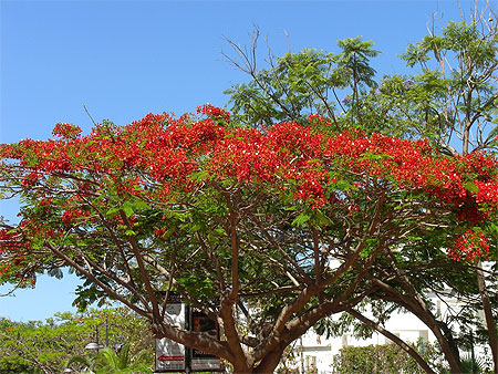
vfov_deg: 18.5
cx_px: 249
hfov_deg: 24.4
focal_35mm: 80
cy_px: 187
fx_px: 1152
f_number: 6
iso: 80
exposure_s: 1/250
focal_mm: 16.6
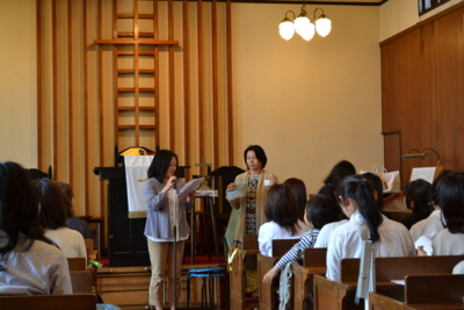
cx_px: 232
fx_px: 851
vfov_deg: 20.6
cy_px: 155
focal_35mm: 66
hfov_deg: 30.5
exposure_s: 1/15
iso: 400
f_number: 5.3
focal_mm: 44
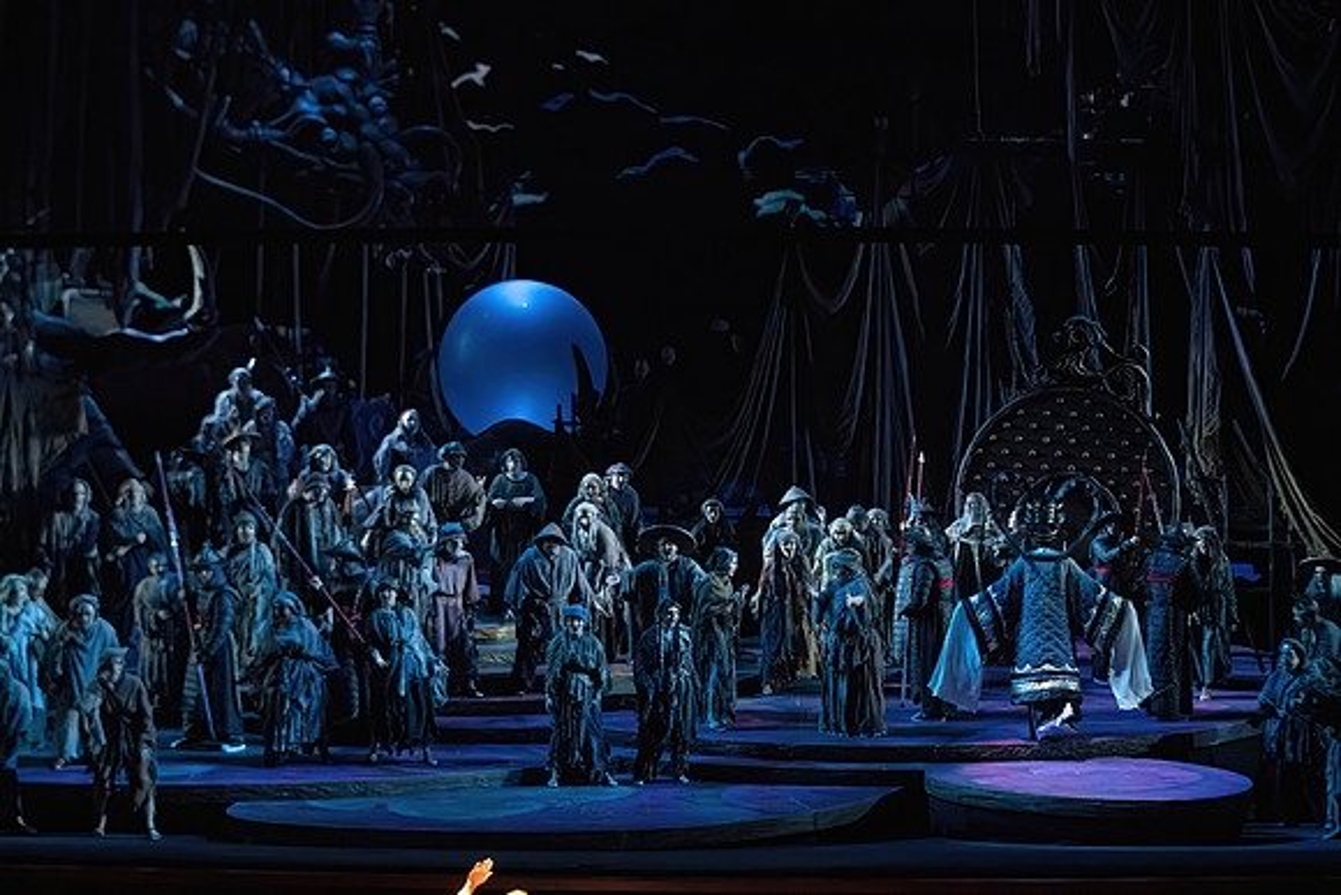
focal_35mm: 70
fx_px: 2608
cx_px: 670
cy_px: 448
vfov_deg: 19.5
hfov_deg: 28.8
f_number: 4.5
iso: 20000
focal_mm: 70
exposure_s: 1/400
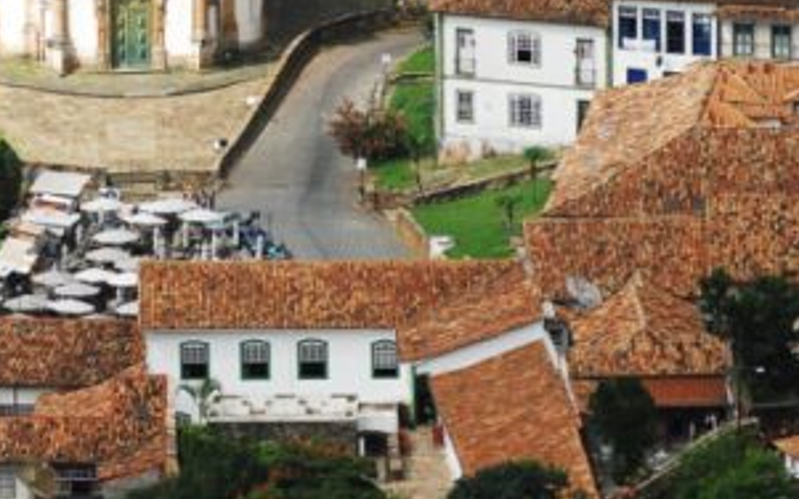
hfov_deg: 5.1
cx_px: 127
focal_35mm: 411
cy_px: 32
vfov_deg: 3.2
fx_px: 8948
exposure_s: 1/640
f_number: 4.5
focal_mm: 135
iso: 100
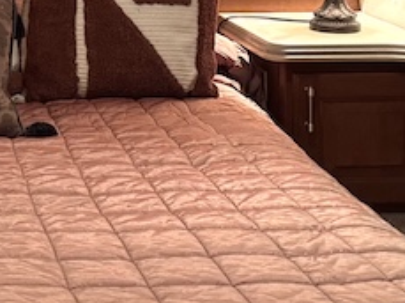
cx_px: -94
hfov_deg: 17.8
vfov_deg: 13.4
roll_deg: +0.9
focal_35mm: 105
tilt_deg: -5.1
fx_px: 1227
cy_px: -113
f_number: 1.78
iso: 640
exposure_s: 1/40
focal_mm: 6.76
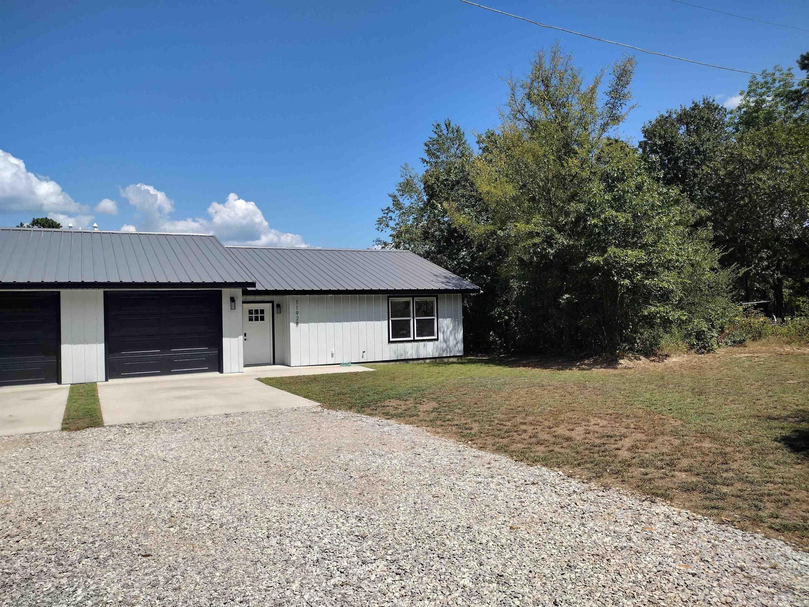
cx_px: 404
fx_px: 631
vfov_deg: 51.4
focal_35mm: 27
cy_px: 304
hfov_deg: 65.3
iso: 100
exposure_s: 1/2847
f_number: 1.7
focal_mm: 4.71
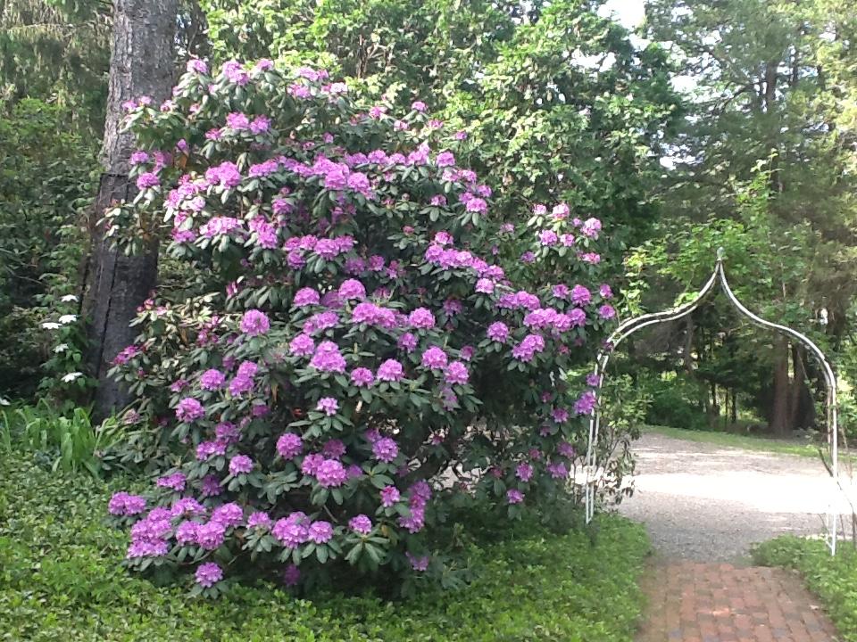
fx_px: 1089
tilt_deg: +0.9
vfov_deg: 32.9
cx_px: 428
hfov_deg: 42.9
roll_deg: -2.3
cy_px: 321
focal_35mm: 44
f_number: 2.4
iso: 50
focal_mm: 2.03
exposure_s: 1/120
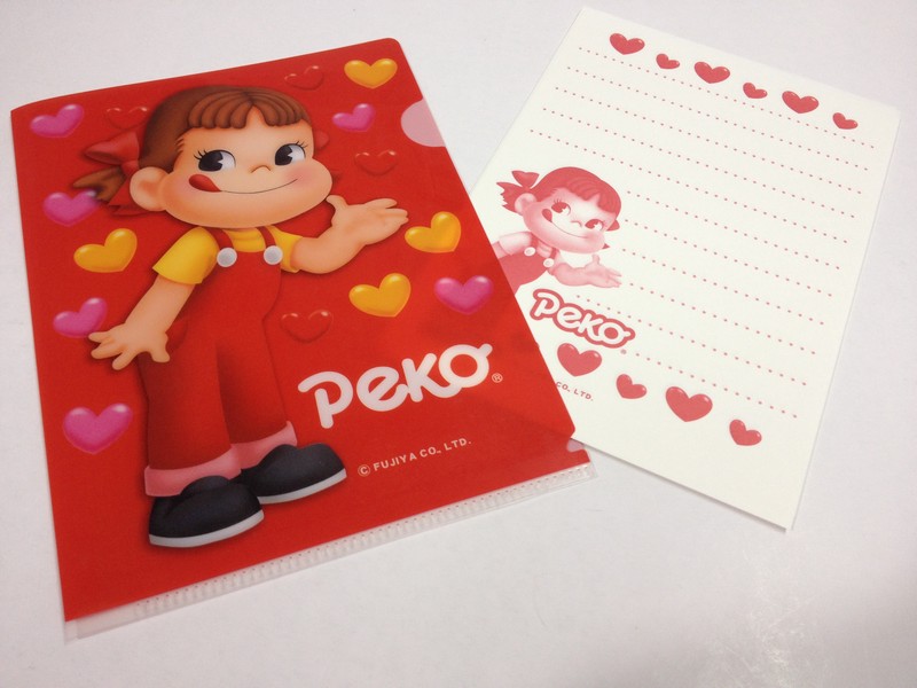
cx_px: 458
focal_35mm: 35
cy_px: 344
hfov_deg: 52.6
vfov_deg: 40.7
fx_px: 927
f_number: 2.4
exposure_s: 1/33
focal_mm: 4.28
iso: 80
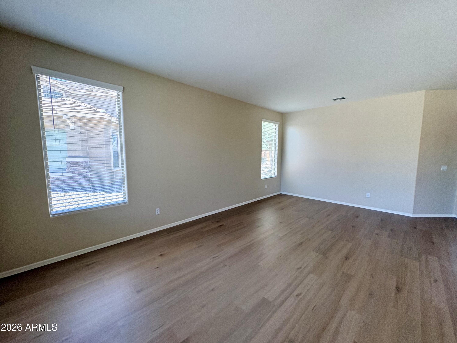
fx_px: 185
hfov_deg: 102.1
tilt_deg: -6.1
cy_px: 172
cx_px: 228
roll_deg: -0.2
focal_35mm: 14
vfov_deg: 85.7
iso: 125
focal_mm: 2.22
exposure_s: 1/120
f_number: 2.2
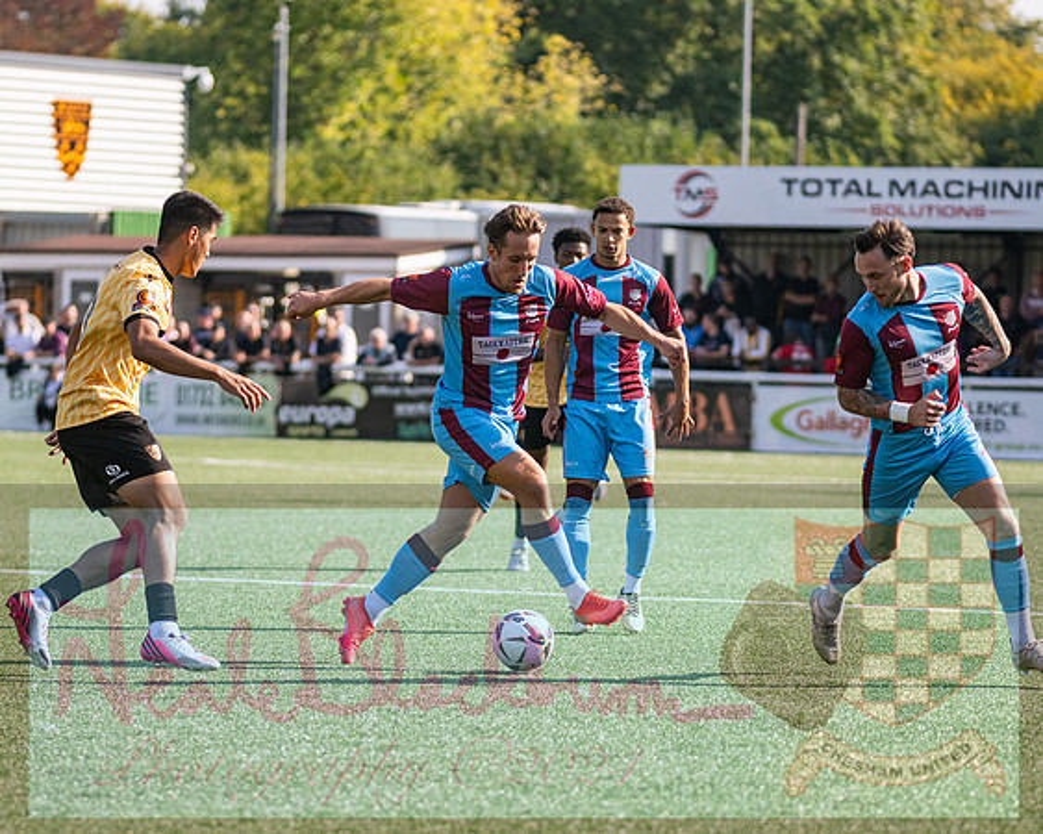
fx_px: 7023
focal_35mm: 228
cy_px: 417
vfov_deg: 6.8
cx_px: 434
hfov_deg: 8.5
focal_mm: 135
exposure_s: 1/4000
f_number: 2.8
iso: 250
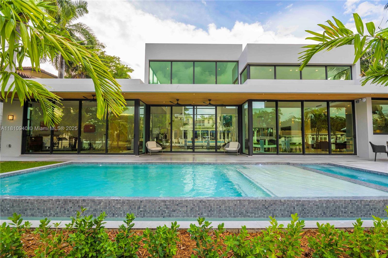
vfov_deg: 70.3
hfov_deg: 93.3
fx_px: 183
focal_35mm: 17
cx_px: 194
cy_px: 129
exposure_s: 1/80
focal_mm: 17
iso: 100
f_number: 5.6
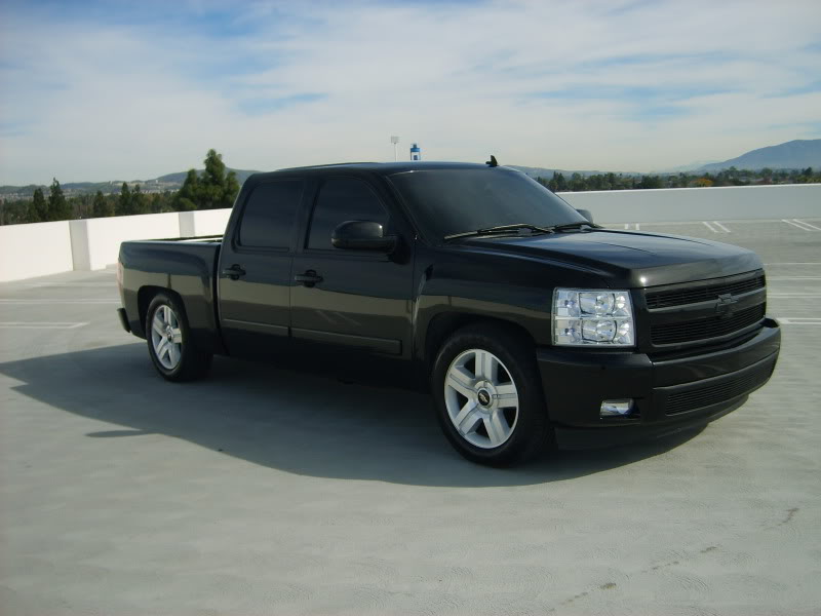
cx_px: 410
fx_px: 830
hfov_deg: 52.6
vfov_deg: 40.7
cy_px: 308
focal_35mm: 35
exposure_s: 1/250
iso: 50
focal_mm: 5.8
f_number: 7.1
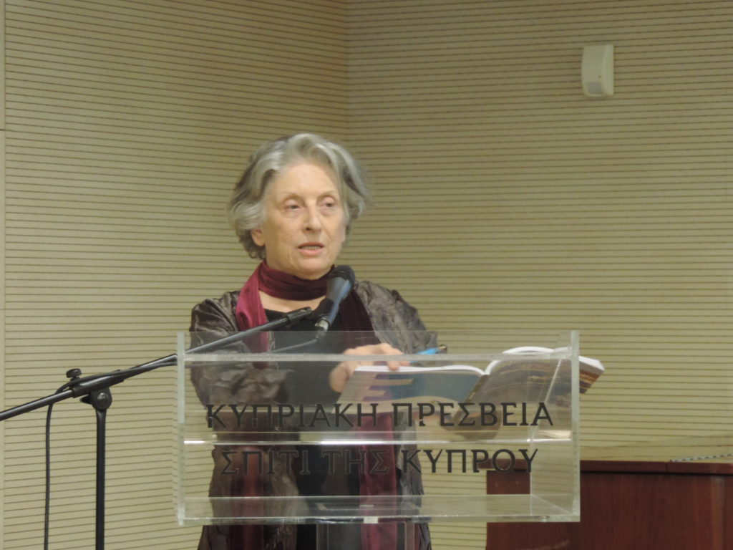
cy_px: 275
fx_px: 3070
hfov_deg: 13.6
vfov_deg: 10.2
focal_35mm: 145
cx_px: 366
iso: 800
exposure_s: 1/15
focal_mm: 25.8
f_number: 4.4
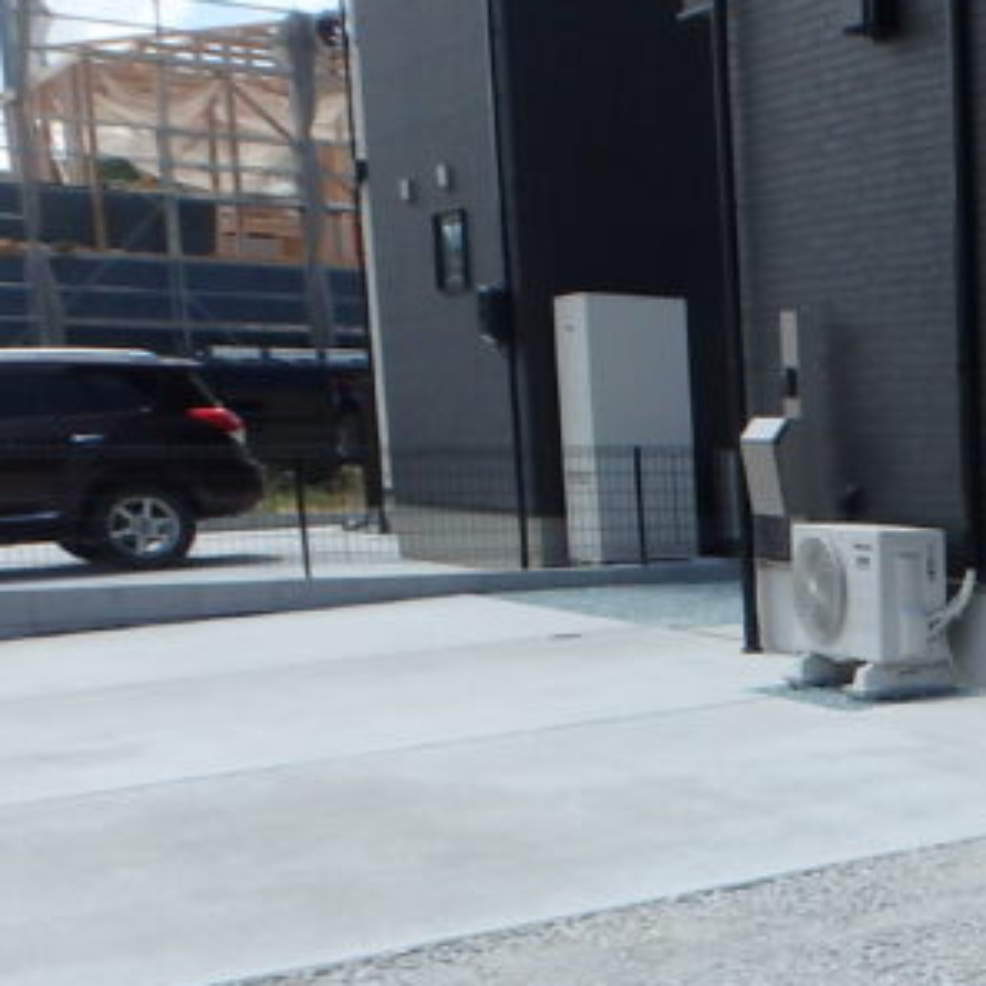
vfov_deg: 26.2
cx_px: 1643
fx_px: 2062
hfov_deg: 20.9
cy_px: 837
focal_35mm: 64
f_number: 3.5
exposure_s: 1/800
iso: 125
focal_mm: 3.7
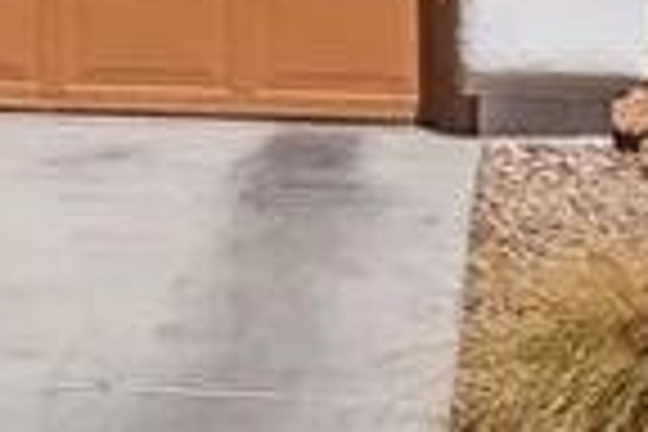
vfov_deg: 4.8
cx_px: -1346
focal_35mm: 277
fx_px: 4986
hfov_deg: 6.7
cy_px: -765
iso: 400
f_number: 8
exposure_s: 1/8000
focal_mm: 26
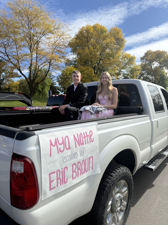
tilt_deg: -4.2
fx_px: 155
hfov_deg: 56.8
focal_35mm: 24
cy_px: 112
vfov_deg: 71.6
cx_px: 84
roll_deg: +0.4
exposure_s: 1/7353
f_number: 1.78
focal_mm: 6.76
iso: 80
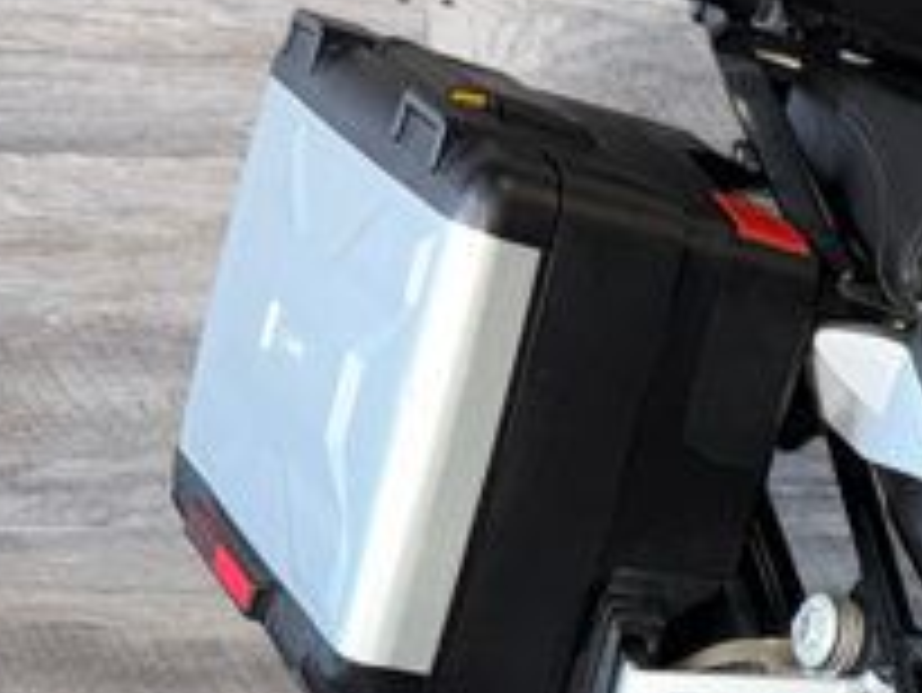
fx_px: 3198
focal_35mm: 120
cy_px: 837
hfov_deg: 14.5
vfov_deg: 12.1
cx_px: 1655
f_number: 1.78
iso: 64
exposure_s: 1/24
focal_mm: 6.76
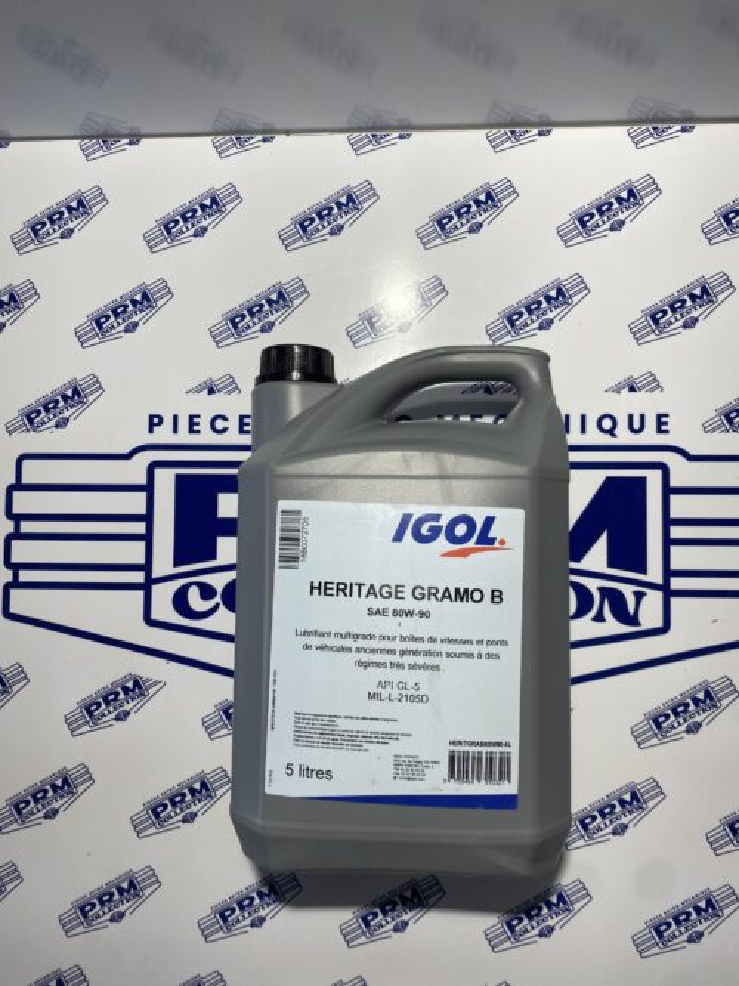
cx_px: 370
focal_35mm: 26
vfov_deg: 67.3
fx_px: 740
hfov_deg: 53.0
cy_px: 493
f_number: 1.8
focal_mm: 4.25
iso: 32
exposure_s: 1/170
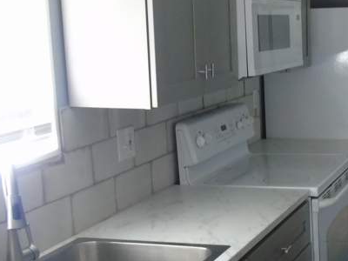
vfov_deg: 21.5
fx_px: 684
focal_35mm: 68
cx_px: 322
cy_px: 175
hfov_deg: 27.4
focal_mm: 6.1
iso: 640
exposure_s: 1/50
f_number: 3.8
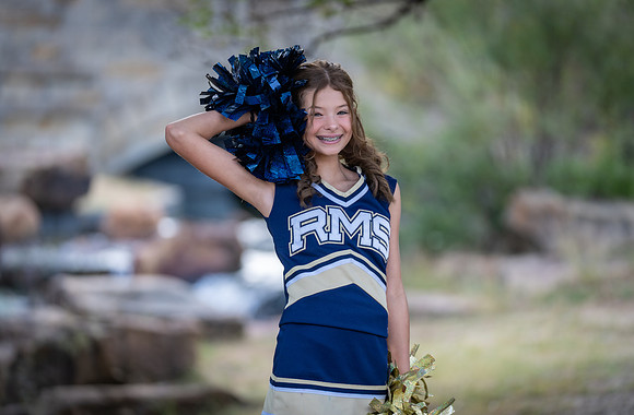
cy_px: 221
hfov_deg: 12.2
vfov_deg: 8.0
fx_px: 2970
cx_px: 302
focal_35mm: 170
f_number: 2.8
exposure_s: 1/320
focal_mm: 161
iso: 320
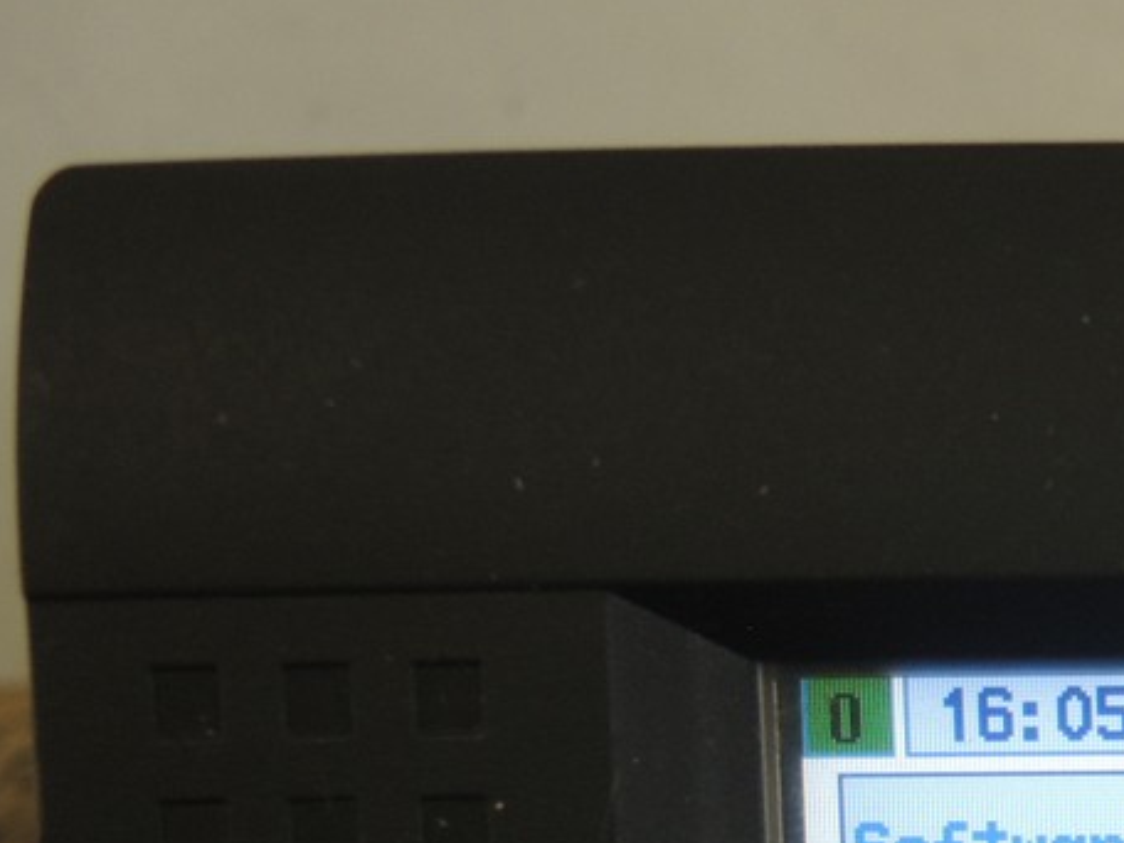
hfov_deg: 19.6
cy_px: 1195
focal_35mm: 89
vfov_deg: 15.5
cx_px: 1602
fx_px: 2890
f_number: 2
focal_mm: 6
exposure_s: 1/30
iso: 125
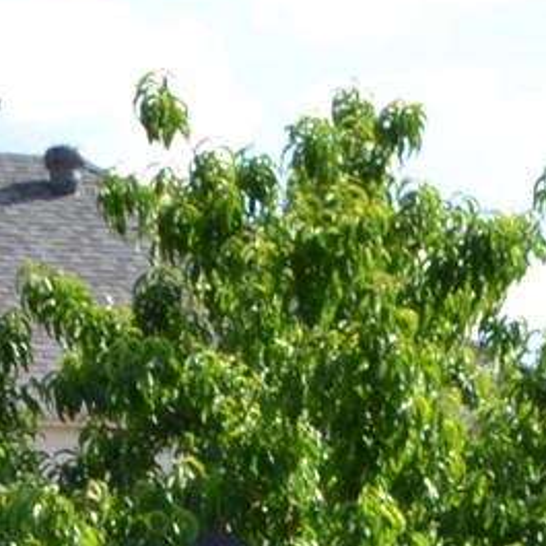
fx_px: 3355
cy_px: 1461
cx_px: 455
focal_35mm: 188
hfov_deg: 9.3
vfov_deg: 8.3
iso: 400
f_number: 13
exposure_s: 1/160
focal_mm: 18
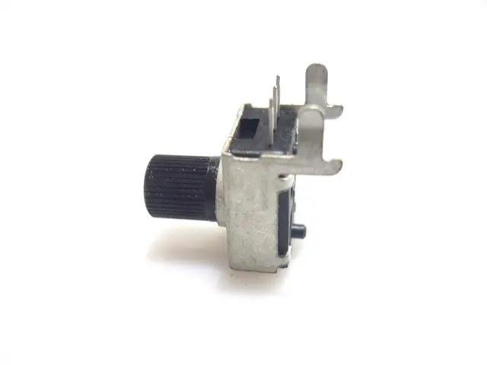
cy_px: 182
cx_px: 244
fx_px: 464
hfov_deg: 55.4
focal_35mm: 33
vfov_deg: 42.9
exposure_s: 1/50
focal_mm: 5.5
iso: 80
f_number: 2.8
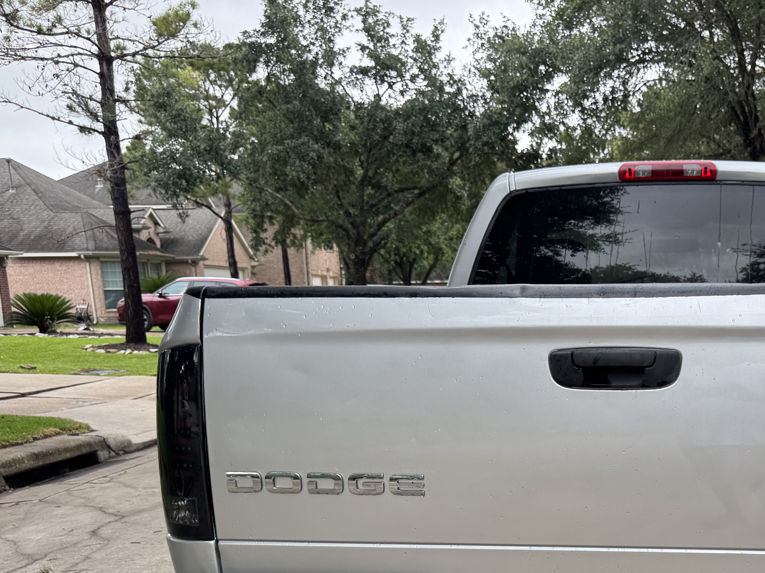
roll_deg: +1.4
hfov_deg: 42.6
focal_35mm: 42
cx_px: 623
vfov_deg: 32.9
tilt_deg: -12.1
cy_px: 500
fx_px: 928
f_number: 1.78
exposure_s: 1/121
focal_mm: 6.76
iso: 80
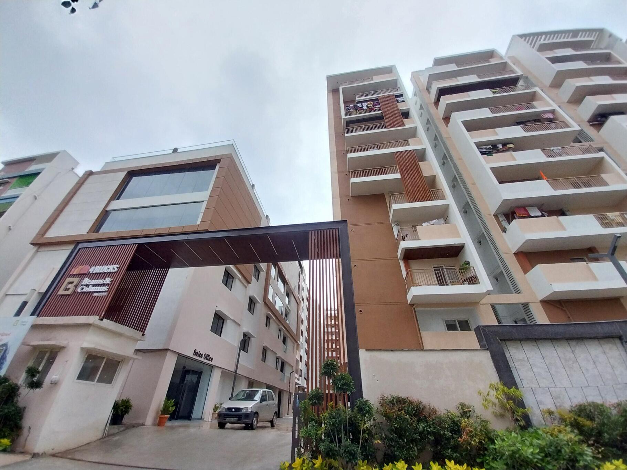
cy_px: 235
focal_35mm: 13
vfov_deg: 89.9
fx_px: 235
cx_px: 314
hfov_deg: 106.2
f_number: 2.2
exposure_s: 1/398
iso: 64
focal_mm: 1.3
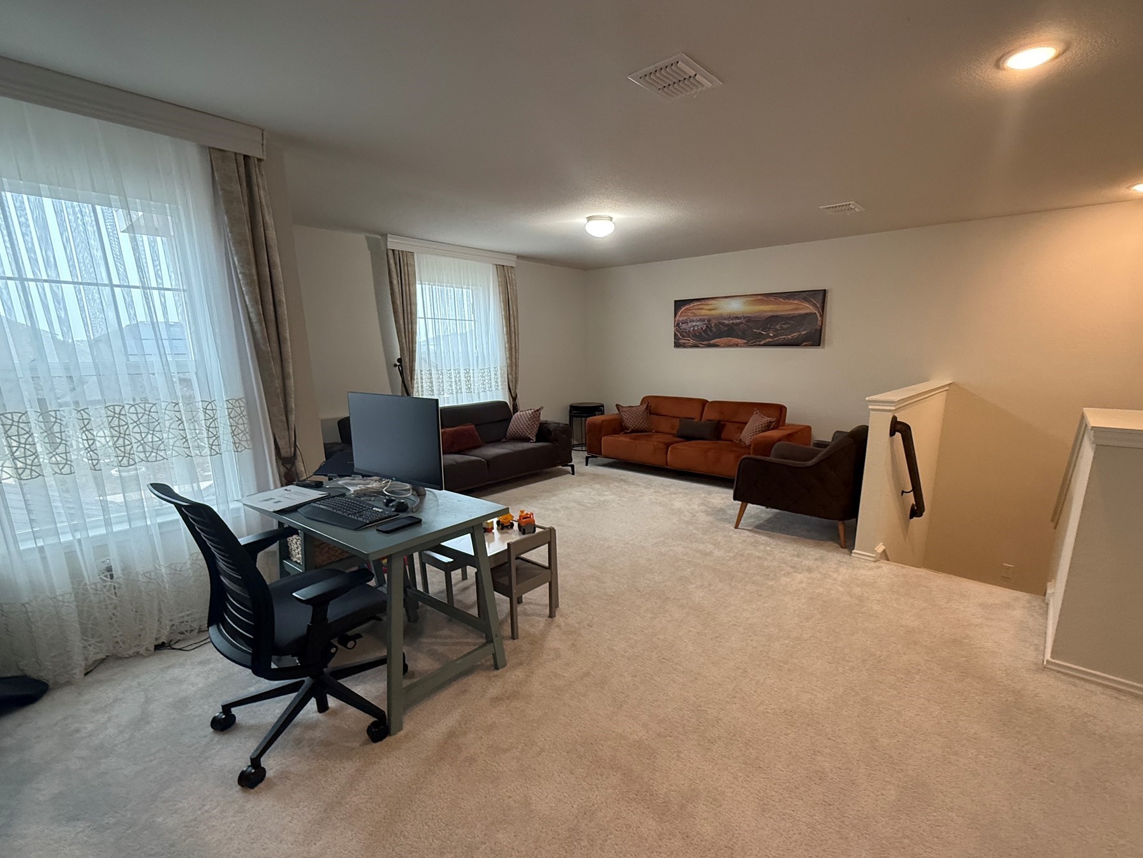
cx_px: 613
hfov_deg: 94.3
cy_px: 472
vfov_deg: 77.9
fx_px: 528
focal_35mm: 16
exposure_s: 1/120
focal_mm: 2.22
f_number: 2.2
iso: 400
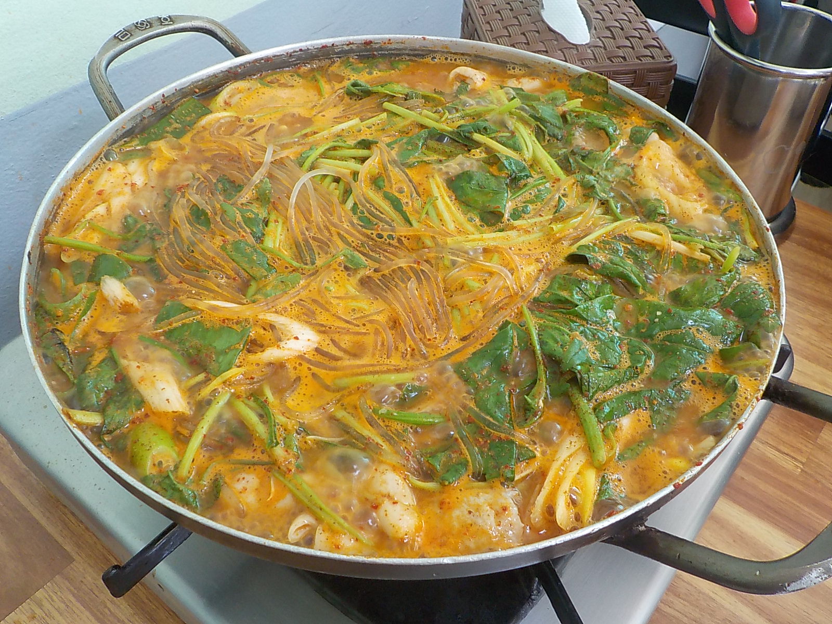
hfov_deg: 60.0
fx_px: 721
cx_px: 416
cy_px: 312
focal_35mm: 30
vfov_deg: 46.8
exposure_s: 1/30
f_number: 3.3
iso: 220
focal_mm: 4.1
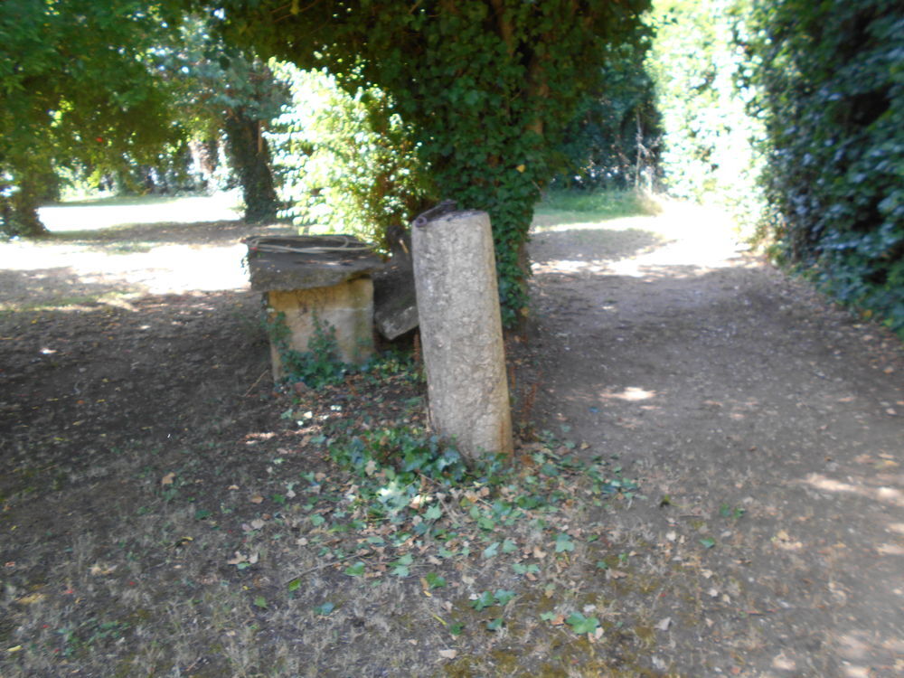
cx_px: 452
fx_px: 679
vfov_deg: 53.1
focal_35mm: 26
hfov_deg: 67.3
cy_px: 339
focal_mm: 4.6
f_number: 3.2
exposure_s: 1/40
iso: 80
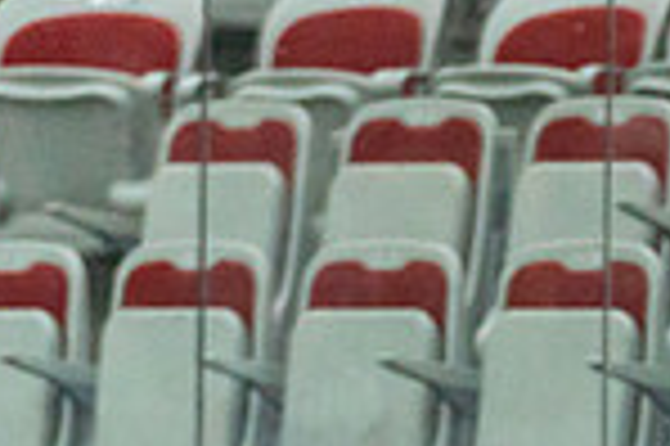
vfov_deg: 2.0
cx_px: 800
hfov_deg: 3.0
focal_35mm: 685
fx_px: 12734
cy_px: 956
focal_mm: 140
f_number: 2.8
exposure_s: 1/1250
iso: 3200
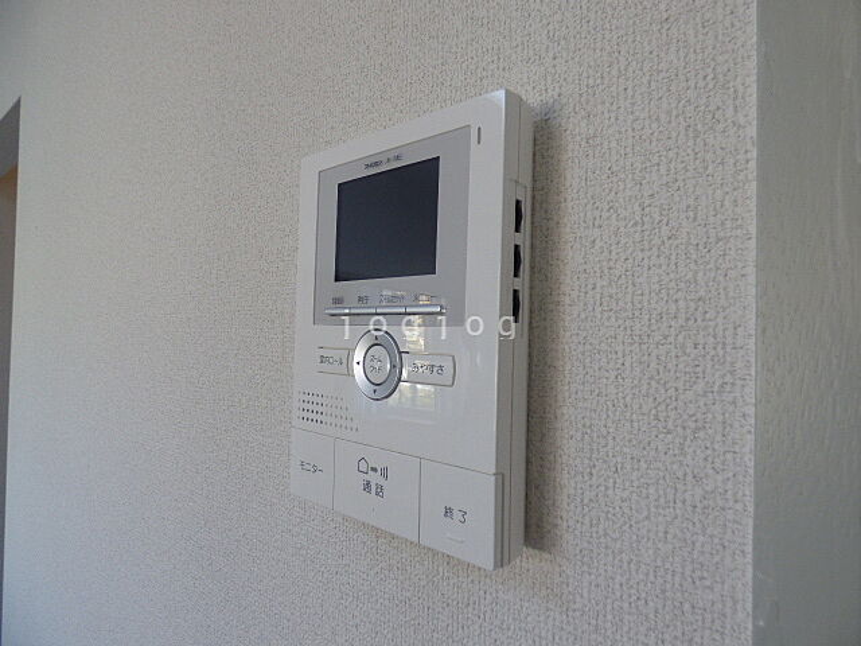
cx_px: 430
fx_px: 497
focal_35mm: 20
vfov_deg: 66.0
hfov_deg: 81.7
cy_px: 323
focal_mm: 3.58
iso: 100
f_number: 2.8
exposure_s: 1/50
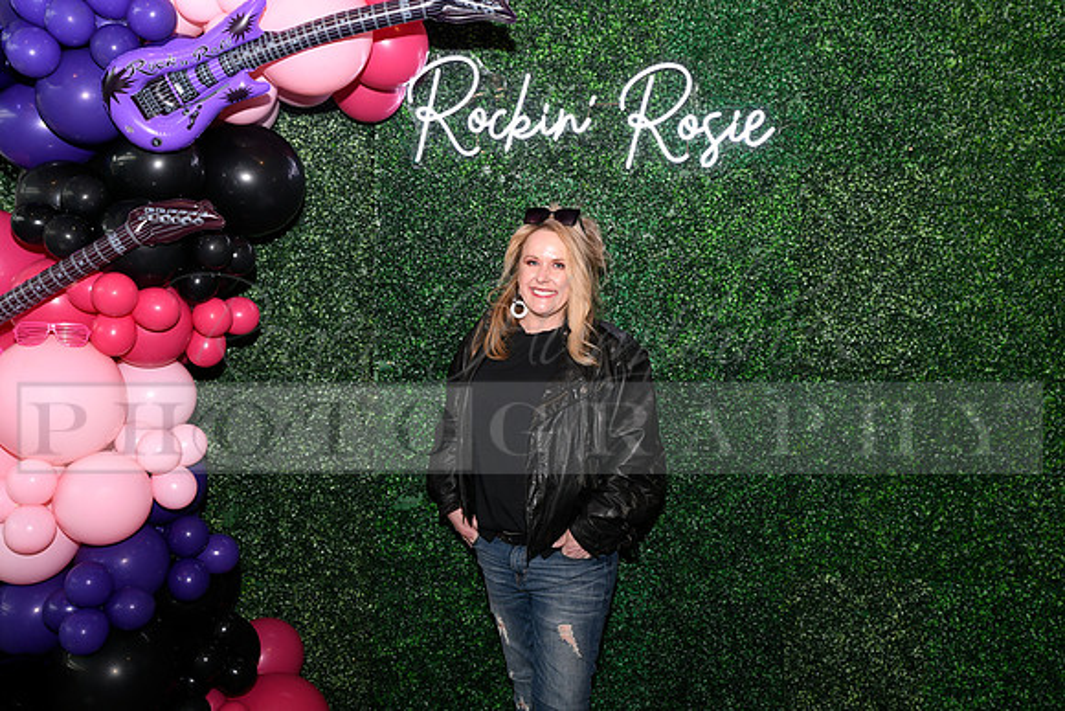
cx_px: 532
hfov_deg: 58.7
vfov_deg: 41.1
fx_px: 947
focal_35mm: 32
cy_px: 356
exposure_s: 1/60
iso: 500
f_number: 6.3
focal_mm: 32
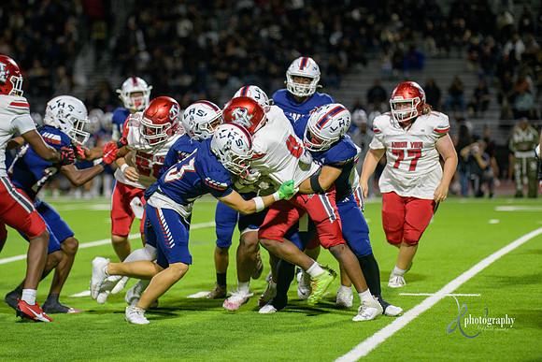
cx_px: 271
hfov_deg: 12.1
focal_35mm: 170
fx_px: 2560
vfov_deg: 8.1
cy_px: 181
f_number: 2.8
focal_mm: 170
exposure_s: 1/250
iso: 2000
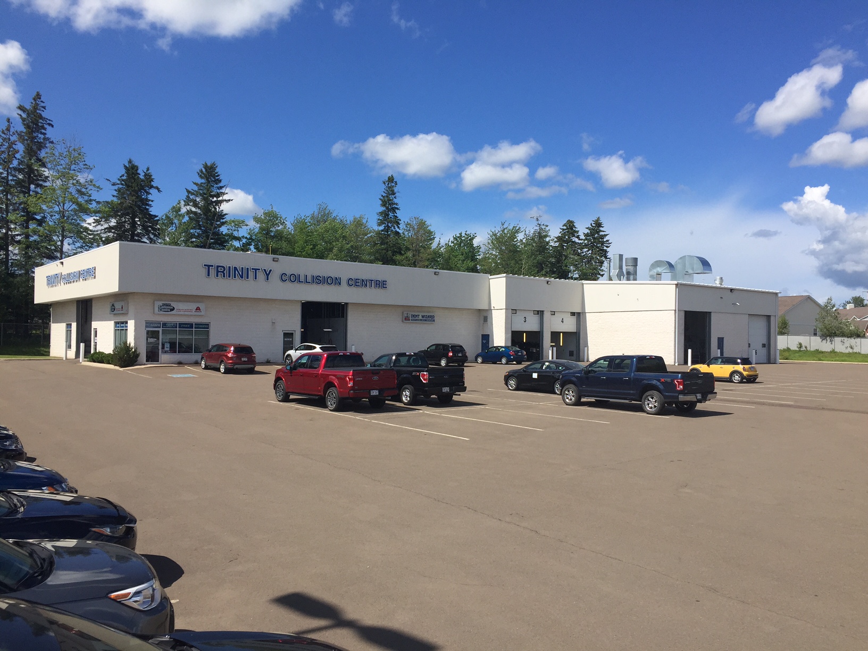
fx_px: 727
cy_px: 326
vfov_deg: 48.2
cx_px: 434
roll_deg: -0.6
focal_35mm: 29
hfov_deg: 61.7
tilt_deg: +0.7
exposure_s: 1/2825
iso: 32
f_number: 2.2
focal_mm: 4.15
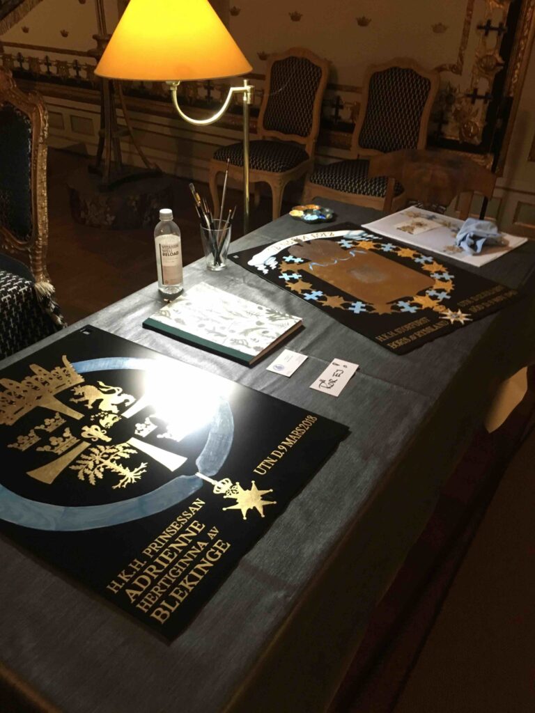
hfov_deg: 48.2
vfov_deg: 61.7
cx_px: 268
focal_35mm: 29
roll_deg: -2.8
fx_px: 598
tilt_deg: -34.6
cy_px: 356
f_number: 2.2
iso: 200
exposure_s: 1/20
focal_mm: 4.15
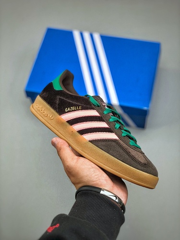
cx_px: 90
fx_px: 395
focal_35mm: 57
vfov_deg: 33.8
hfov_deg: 25.7
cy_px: 120
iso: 20
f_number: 2.8
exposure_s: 1/33
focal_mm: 6.6
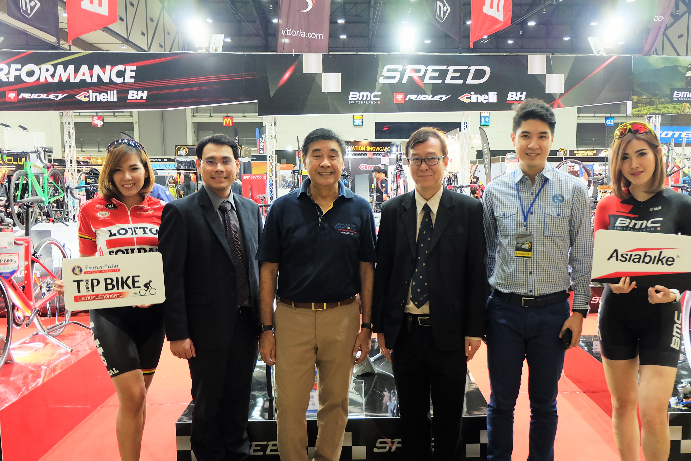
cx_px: 386
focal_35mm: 35
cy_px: 263
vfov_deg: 37.8
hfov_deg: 54.3
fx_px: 672
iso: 1000
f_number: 3.8
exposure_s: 1/30
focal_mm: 19.2
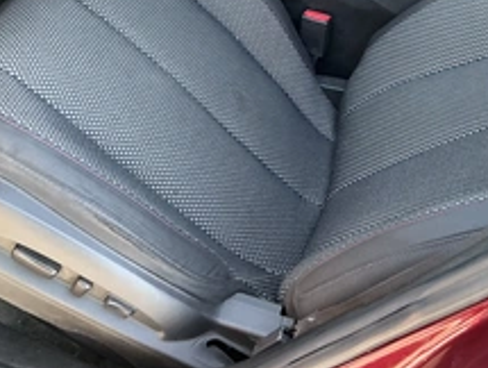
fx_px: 734
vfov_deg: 27.1
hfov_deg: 36.3
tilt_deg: -32.9
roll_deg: -40.7
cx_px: 336
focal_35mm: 52
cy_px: 34
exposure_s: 1/68
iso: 64
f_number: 1.8
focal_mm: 3
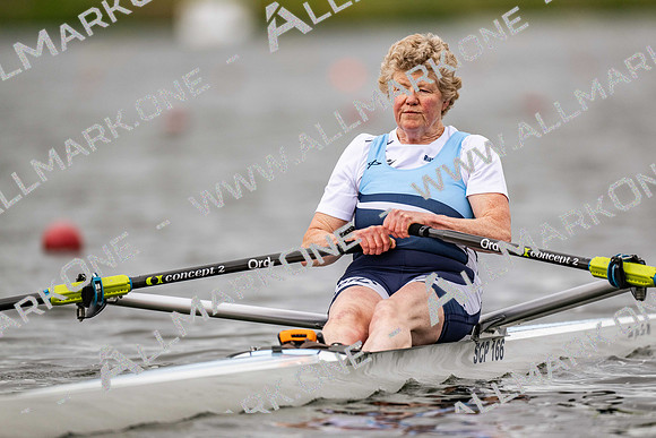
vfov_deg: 2.3
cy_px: 219
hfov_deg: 3.4
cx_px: 328
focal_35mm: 600
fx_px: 10935
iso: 640
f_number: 4
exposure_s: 1/2500
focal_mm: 600
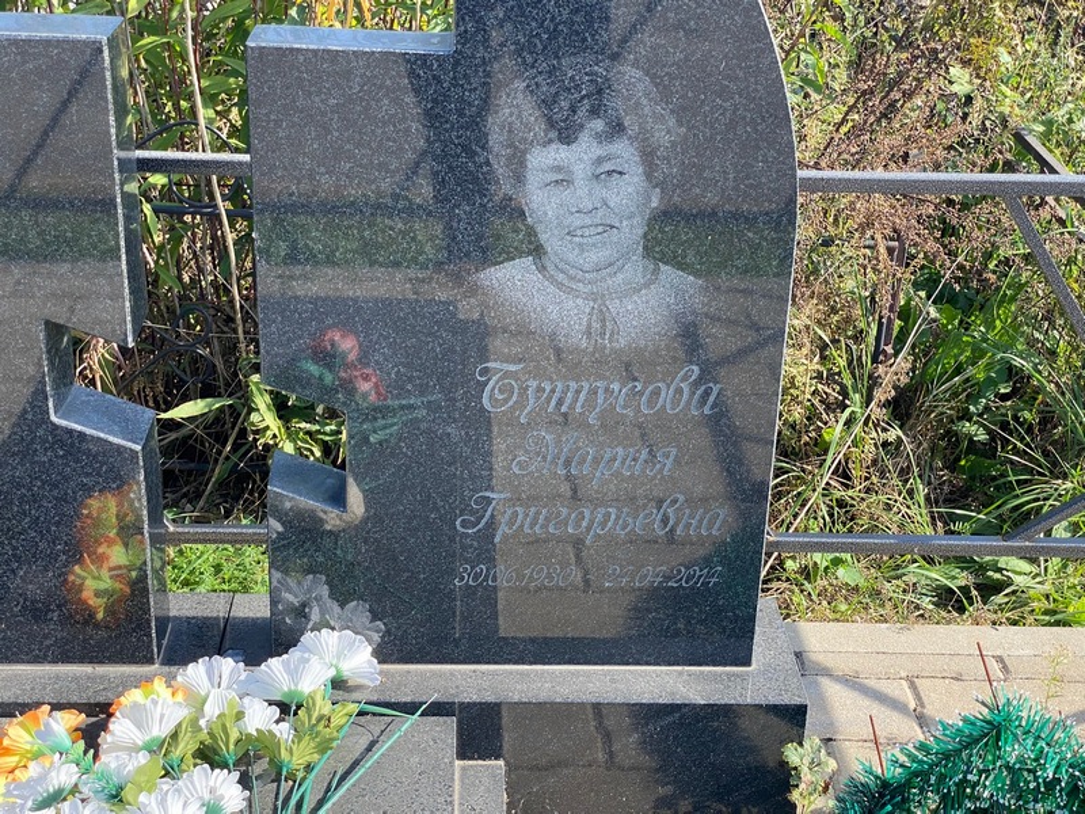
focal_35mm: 52
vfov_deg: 28.0
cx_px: 542
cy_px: 407
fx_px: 1630
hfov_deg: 36.8
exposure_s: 1/369
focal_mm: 6
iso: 20
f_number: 2
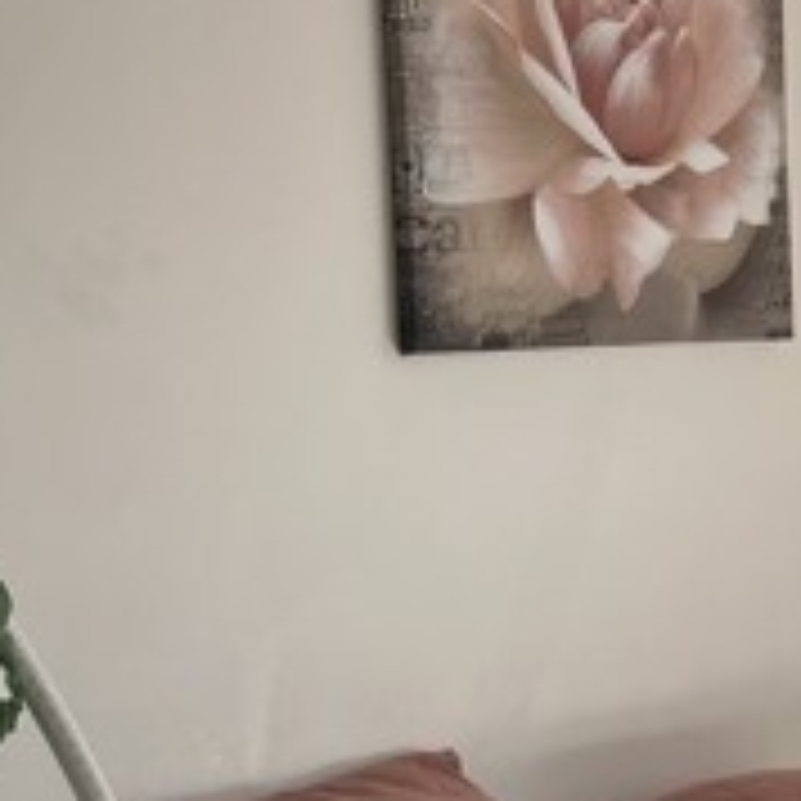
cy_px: 526
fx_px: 2696
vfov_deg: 16.9
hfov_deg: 14.4
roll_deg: -0.4
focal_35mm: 103
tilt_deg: -6.5
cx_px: 1552
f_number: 1.6
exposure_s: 1/544
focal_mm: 5.1
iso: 50
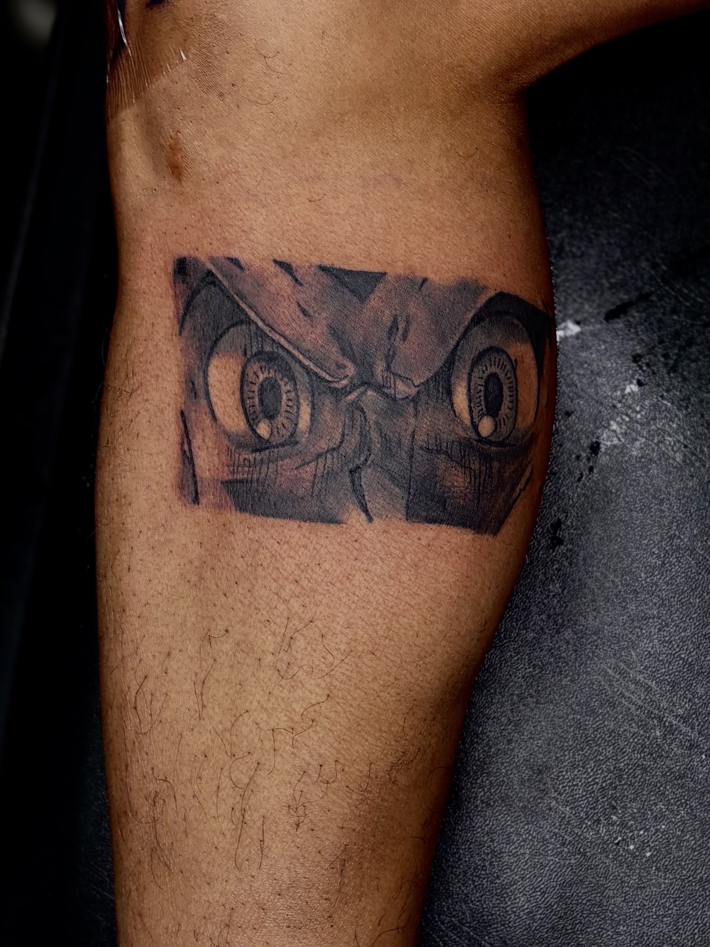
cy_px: 474
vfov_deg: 67.3
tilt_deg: -79.4
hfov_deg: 53.1
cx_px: 355
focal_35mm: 26
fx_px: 711
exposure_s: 1/120
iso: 32
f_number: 1.6
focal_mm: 5.96
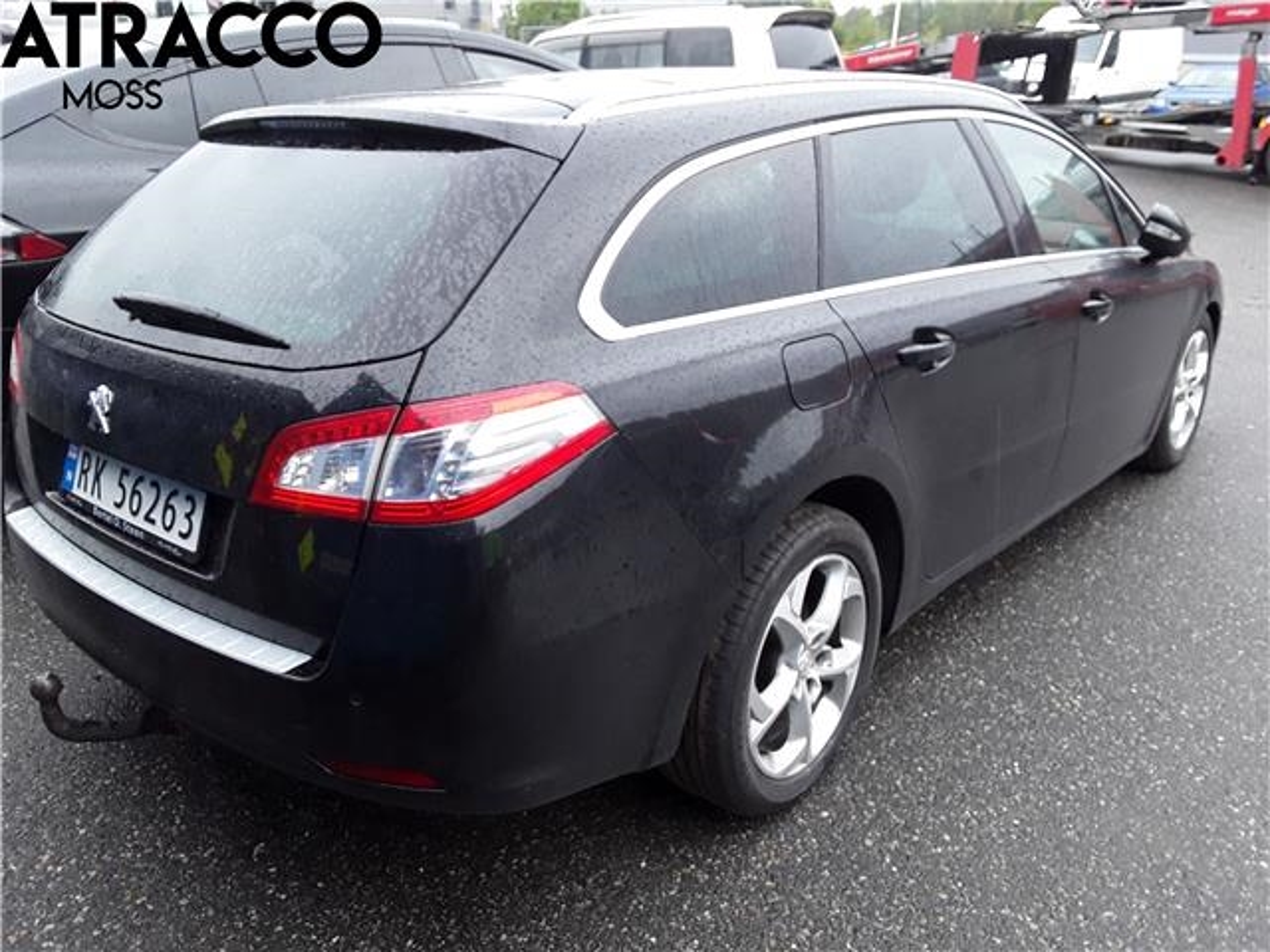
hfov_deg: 63.4
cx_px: 635
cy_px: 476
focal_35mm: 28
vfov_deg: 49.7
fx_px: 1027
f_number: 1.9
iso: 40
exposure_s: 1/100
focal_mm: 2.91
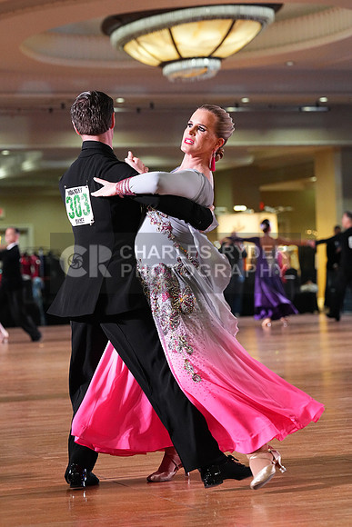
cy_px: 264
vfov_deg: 18.3
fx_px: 1642
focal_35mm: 112
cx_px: 176
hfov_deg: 12.2
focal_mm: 112
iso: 6400
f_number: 4.5
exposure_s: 1/400
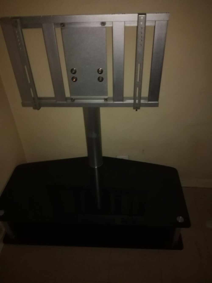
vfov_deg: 65.3
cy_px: 142
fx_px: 220
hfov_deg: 51.4
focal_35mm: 27
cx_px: 106
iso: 500
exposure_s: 1/25
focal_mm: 3.79
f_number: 2
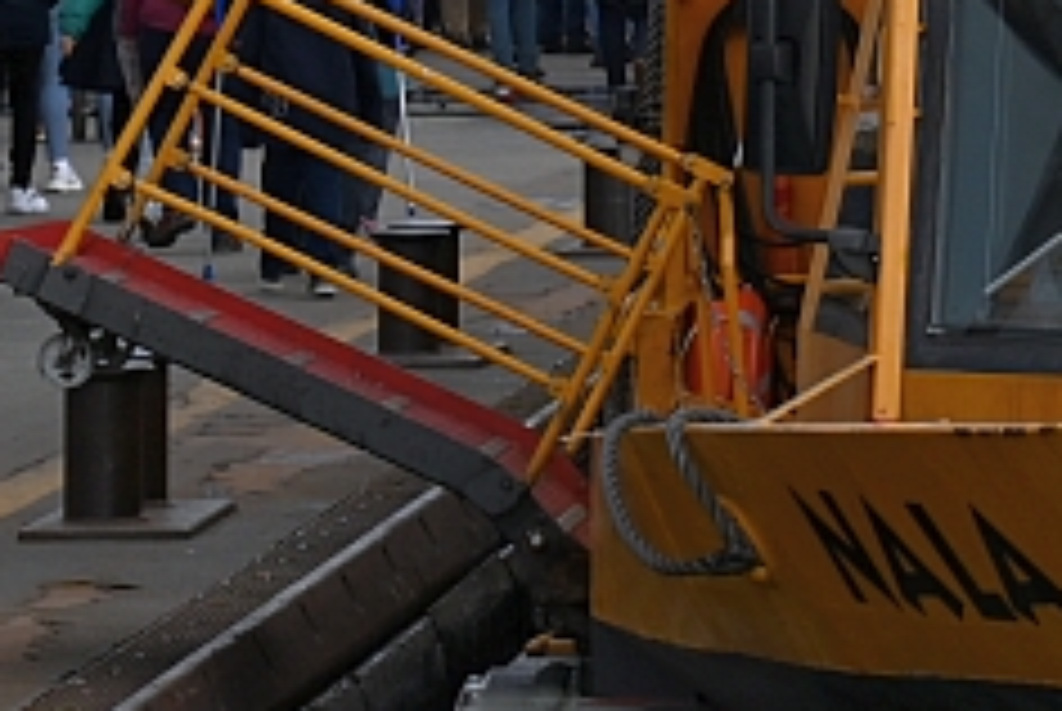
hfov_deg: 6.0
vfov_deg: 4.1
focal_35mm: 338
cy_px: -11
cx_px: 1809
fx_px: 9983
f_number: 5.6
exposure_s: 1/500
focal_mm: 78
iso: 160
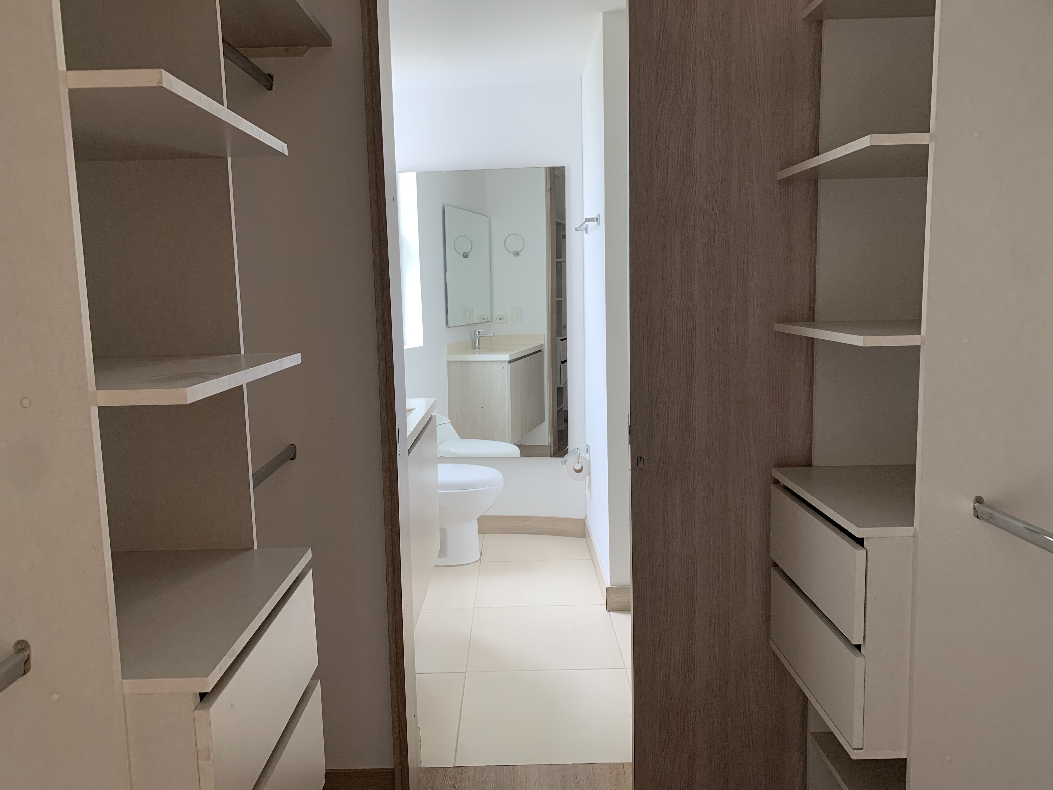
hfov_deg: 67.3
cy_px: 395
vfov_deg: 53.1
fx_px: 791
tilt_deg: -6.2
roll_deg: +1.2
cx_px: 526
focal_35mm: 26
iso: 64
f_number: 1.8
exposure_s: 1/121
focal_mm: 4.25
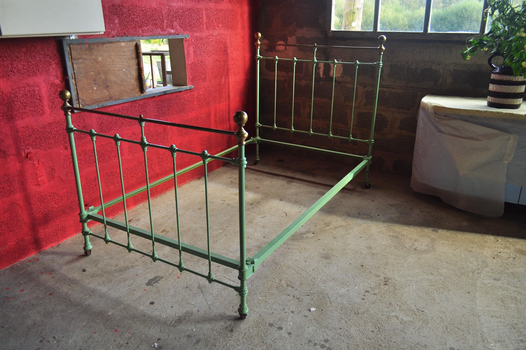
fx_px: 394
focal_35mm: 27
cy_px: 175
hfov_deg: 67.4
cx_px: 263
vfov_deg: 47.8
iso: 200
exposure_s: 1/100
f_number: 4
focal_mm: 18
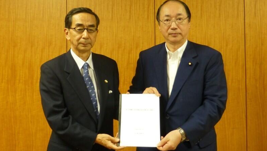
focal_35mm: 43
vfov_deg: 27.7
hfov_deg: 47.3
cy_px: 74
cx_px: 134
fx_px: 305
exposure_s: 1/30
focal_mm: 6.9
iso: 400
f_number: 3.9
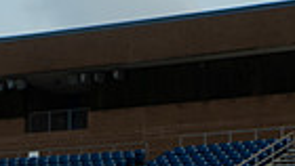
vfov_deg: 6.9
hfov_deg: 13.3
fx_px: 1268
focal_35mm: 162
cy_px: 445
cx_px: 148
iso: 160
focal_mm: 48
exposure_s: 1/320
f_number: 7.1
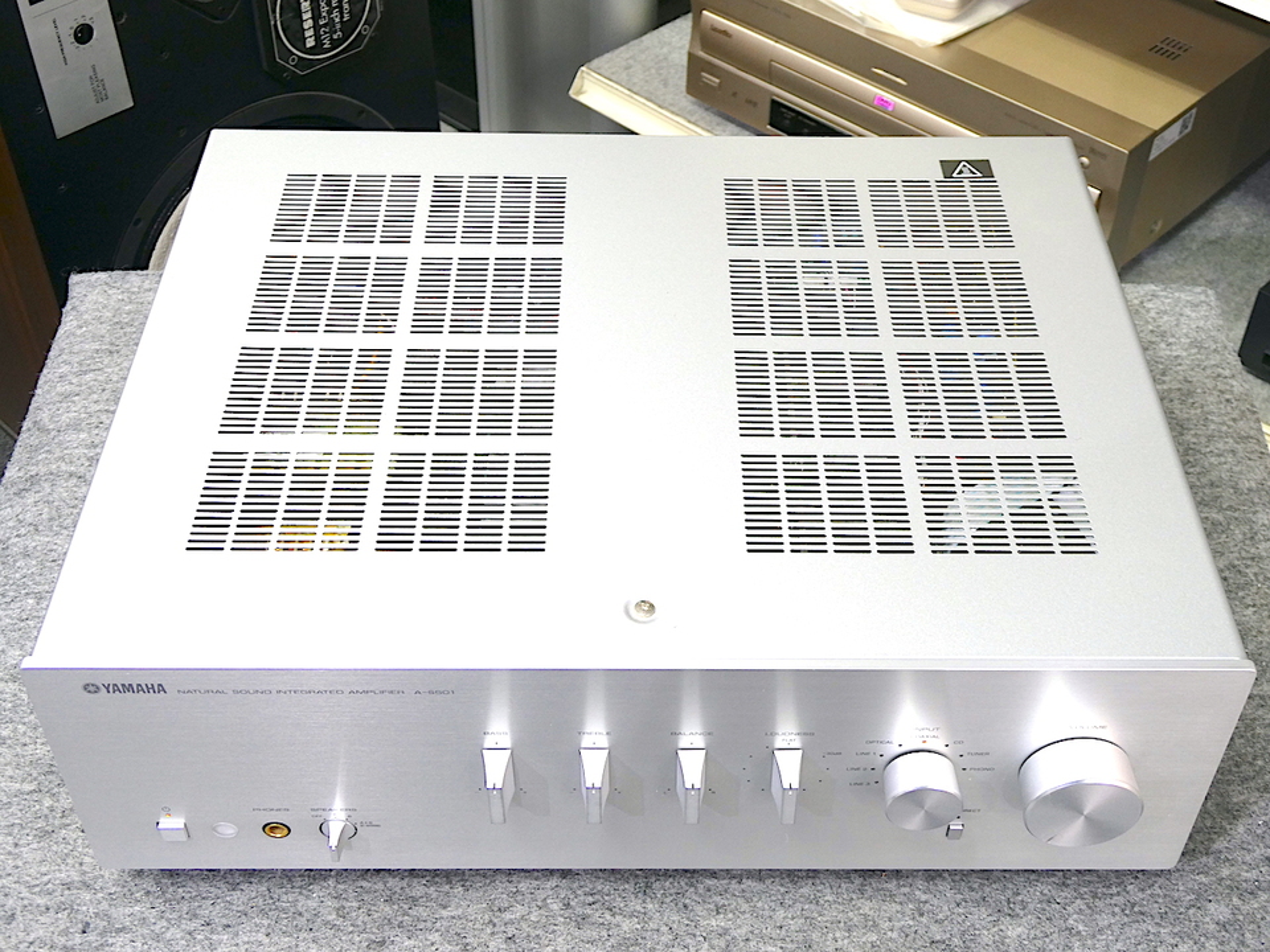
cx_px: 635
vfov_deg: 32.9
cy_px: 476
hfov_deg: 42.9
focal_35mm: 44
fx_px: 1614
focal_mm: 7.8
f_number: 3.9
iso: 100
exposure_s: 1/6
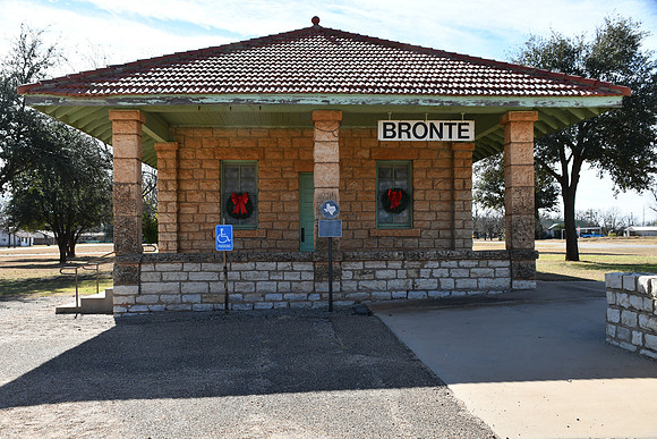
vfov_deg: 34.2
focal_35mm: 39
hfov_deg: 49.5
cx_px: 328
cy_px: 220
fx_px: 712
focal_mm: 26
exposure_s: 1/250
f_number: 8
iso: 140
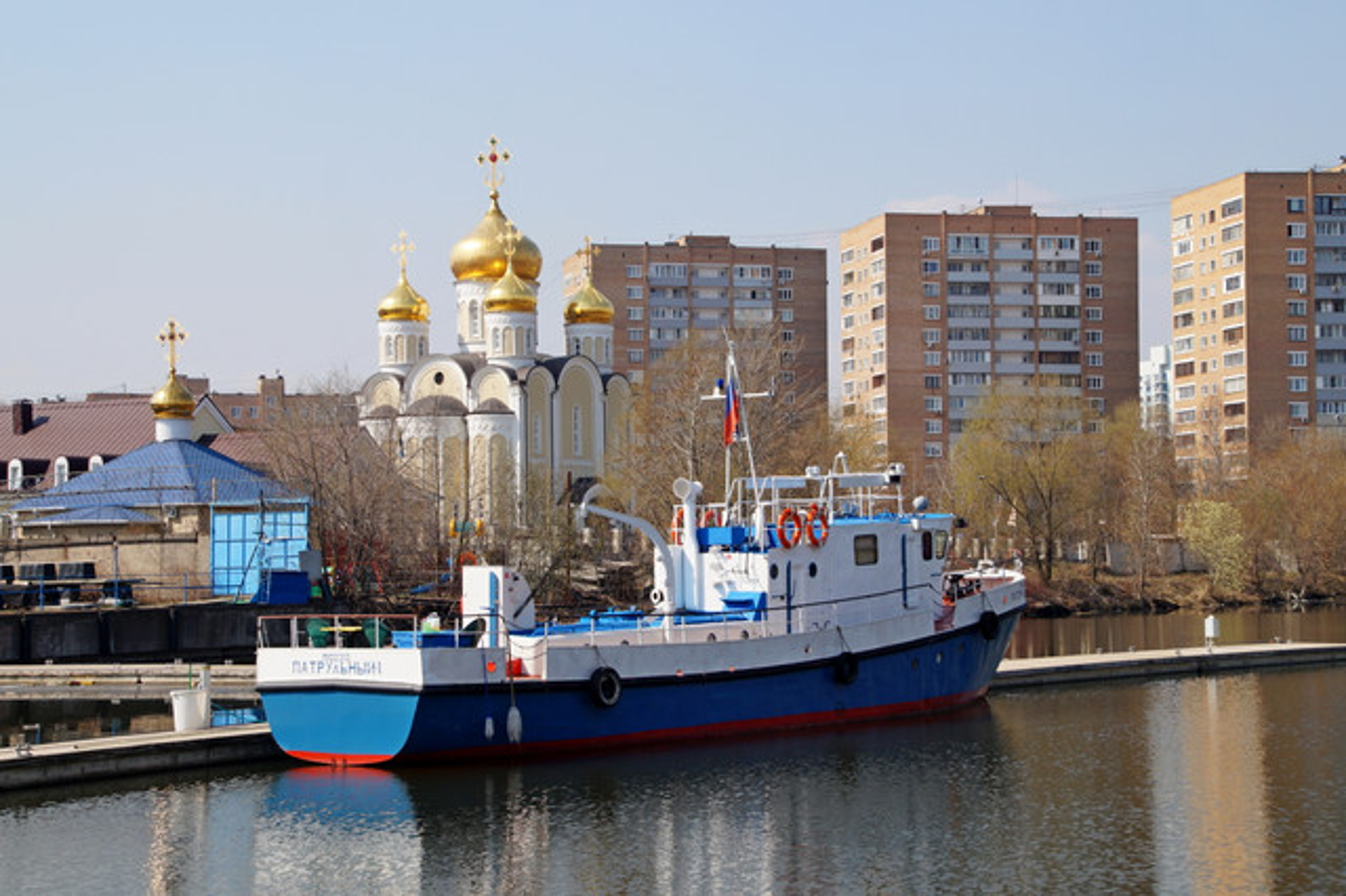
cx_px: 673
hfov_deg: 33.4
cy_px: 448
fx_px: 2242
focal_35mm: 60
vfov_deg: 22.6
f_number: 11
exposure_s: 1/160
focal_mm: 40
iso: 100
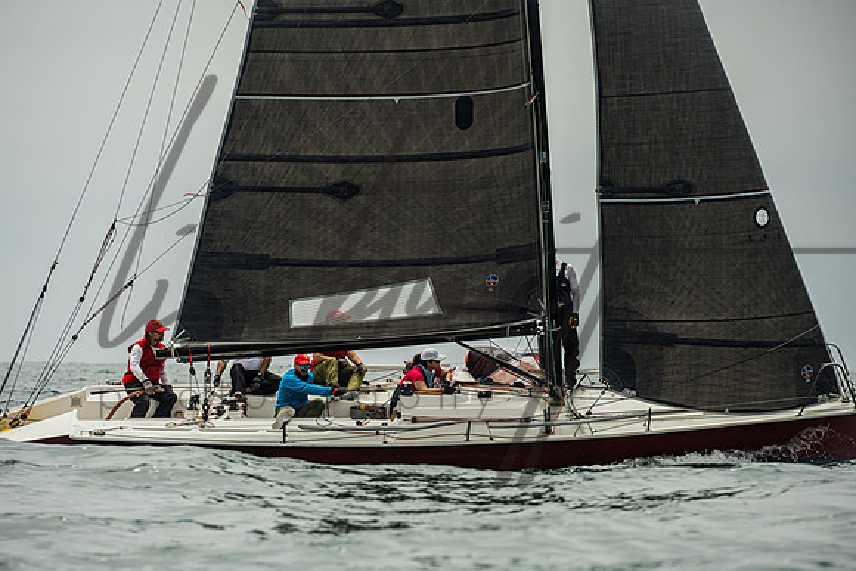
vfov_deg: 6.1
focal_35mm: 225
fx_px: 5356
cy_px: 313
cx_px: 381
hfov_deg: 9.1
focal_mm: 200
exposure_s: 1/2000
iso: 400
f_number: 6.3
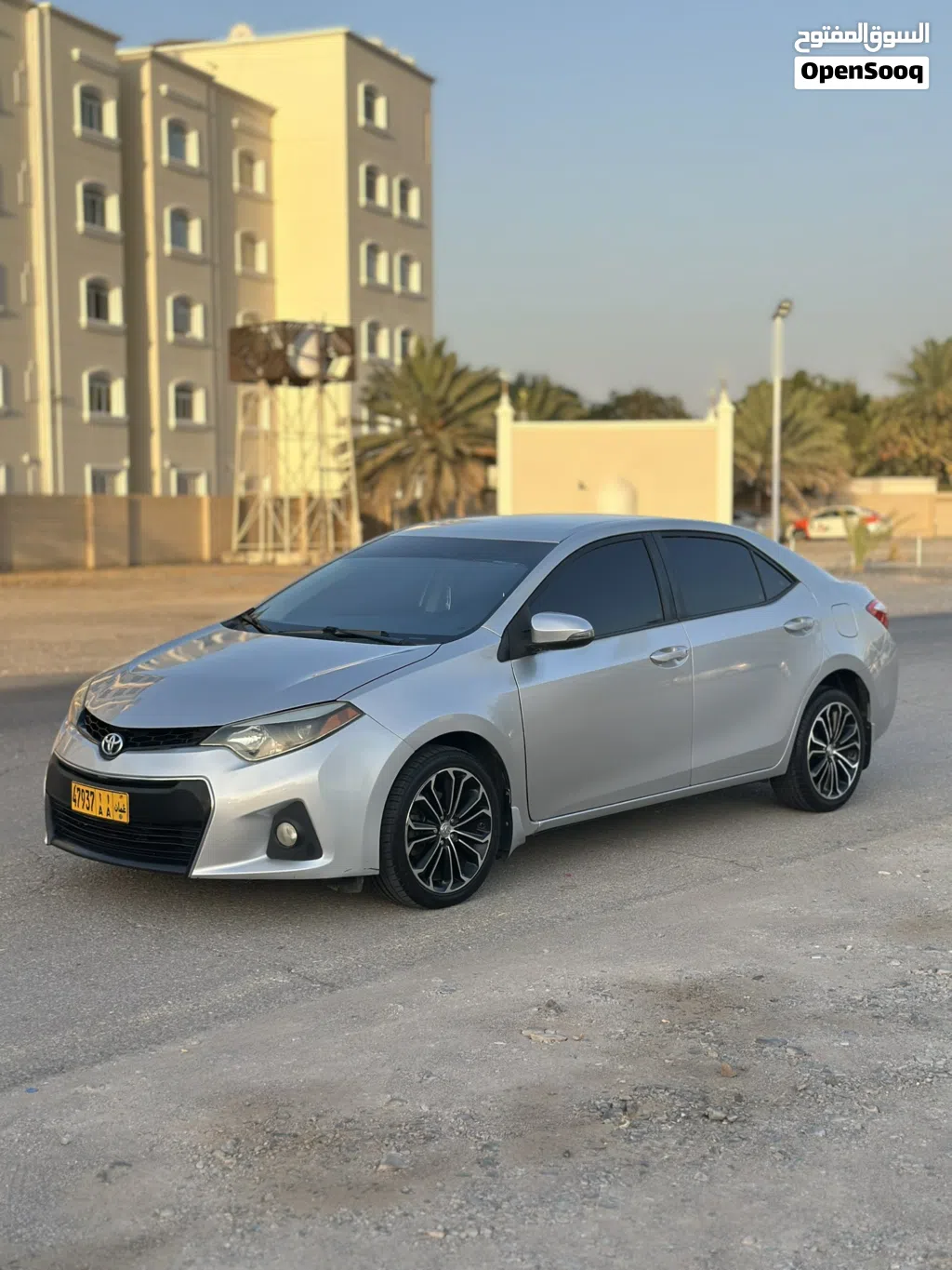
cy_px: 635
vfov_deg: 39.7
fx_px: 1760
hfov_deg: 30.3
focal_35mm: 48
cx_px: 476
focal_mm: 6.86
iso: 80
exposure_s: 1/690
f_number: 1.78
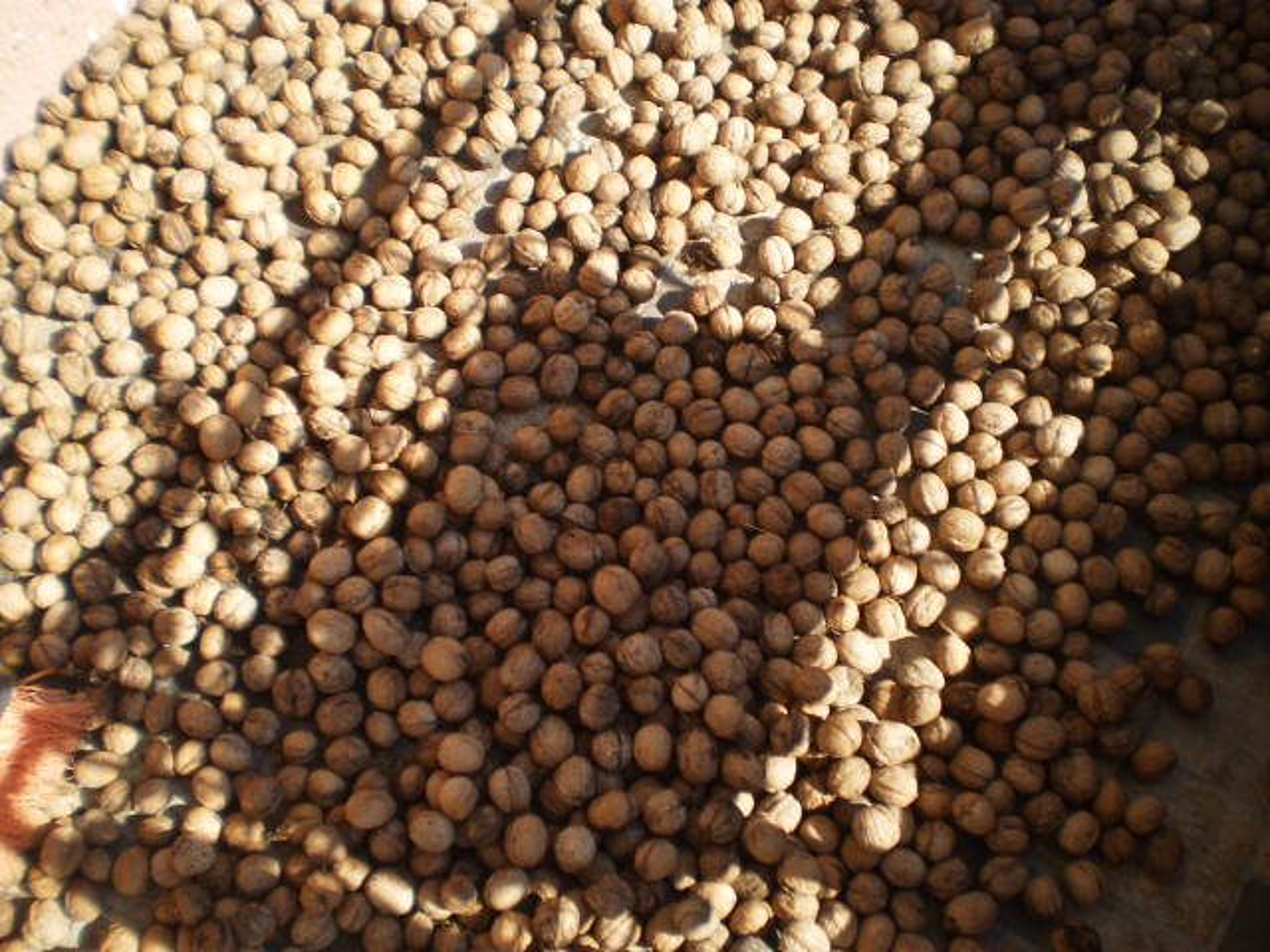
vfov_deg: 39.7
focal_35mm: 36
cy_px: 476
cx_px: 635
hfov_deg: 51.4
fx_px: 1321
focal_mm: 6.3
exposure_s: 1/400
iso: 64
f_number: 3.1
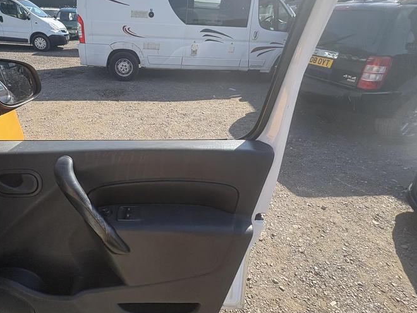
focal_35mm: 19
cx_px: 155
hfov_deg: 83.0
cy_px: 115
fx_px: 229
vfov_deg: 67.5
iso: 64
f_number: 2.2
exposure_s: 1/889
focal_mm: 2.22
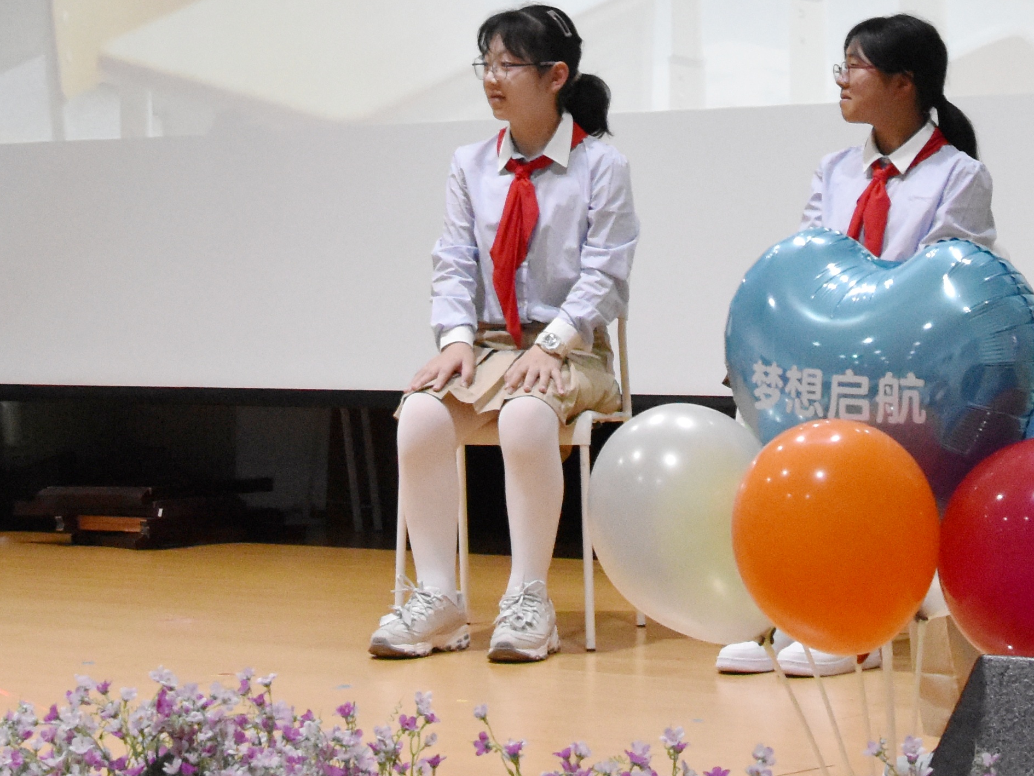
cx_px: 701
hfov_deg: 17.1
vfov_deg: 12.5
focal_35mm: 115
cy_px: -255
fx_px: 3421
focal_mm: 25
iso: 3200
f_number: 7.1
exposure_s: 1/160
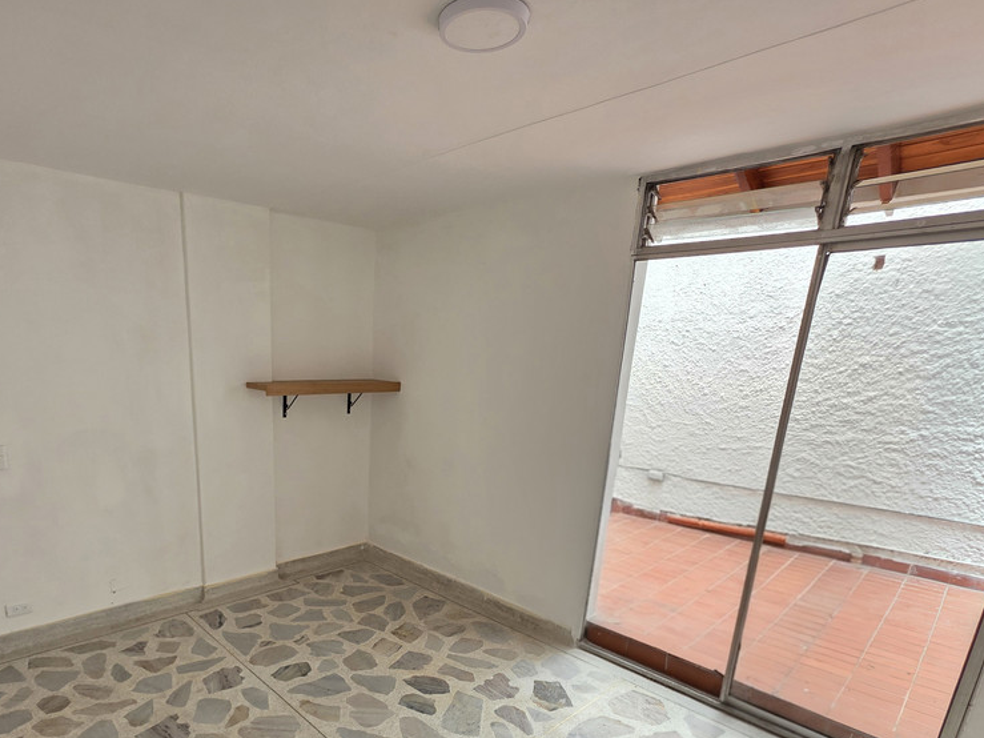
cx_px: 369
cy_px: 525
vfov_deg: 65.7
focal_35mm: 19
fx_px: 540
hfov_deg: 83.1
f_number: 1.9
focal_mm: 2.2
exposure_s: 1/120
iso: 100
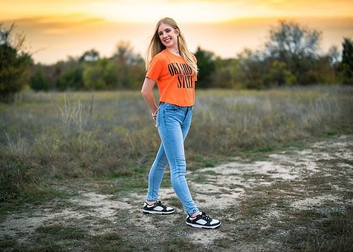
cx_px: 176
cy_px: 126
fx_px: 525
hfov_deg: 37.2
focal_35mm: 52
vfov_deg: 27.0
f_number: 1.2
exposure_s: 1/400
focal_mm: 50
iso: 100
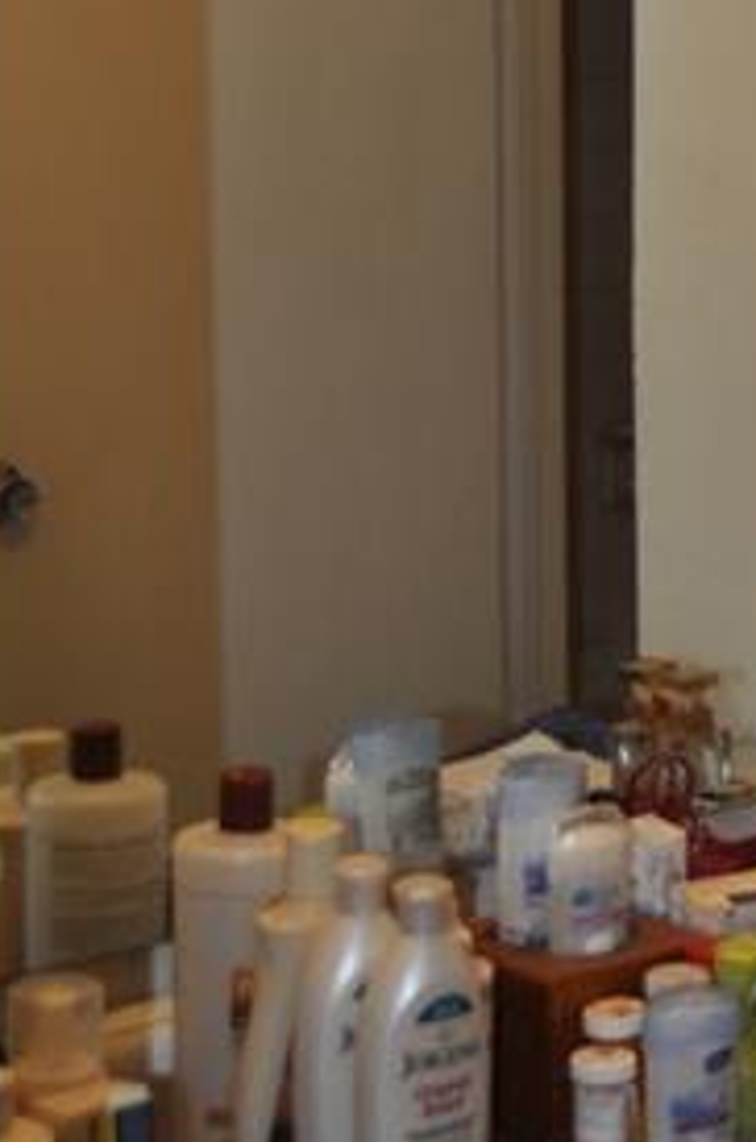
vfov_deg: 18.5
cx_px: 1011
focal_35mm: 109
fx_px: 3451
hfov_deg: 12.1
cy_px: 120
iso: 320
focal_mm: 26
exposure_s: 1/200
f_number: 4.2
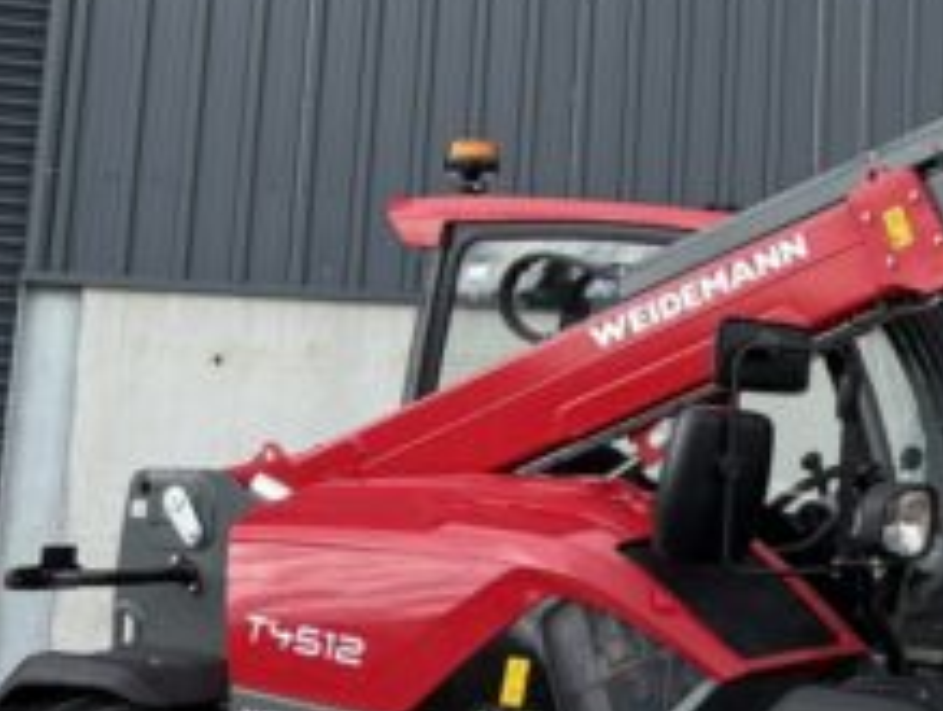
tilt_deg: +10.3
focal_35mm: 84
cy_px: 142
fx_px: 2292
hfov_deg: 20.7
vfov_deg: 17.5
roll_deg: +0.1
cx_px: 1300
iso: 100
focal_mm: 6.76
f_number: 1.78
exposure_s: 1/1855
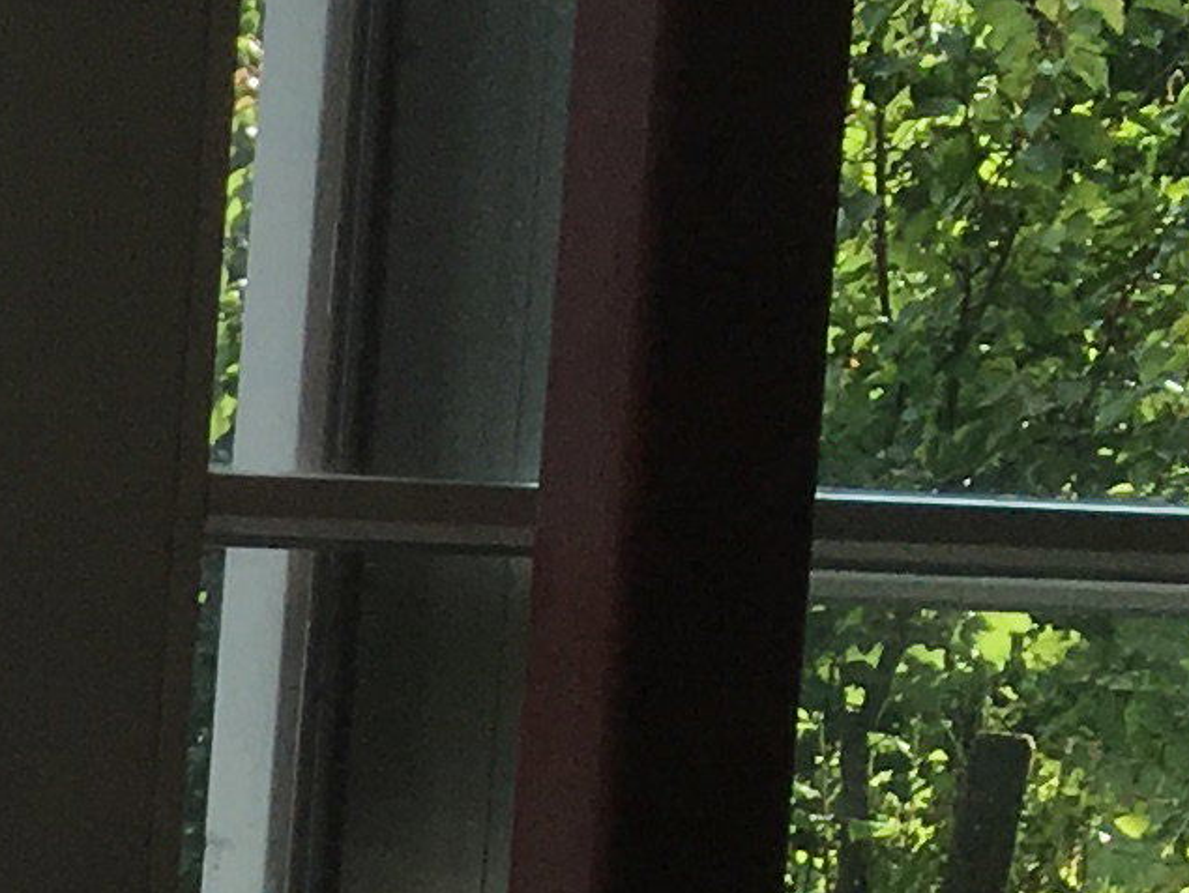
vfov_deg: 7.6
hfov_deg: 8.9
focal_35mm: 184
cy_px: 2063
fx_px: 6324
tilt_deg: -6.4
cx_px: -2296
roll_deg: -1.3
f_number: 2.2
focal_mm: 4.15
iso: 25
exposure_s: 1/425
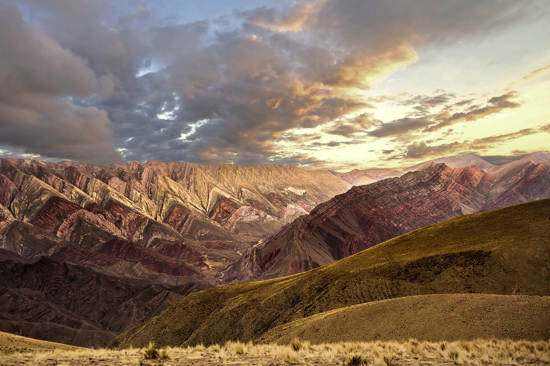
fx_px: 763
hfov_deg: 39.6
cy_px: 183
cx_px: 275
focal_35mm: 50
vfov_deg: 27.0
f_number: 3.2
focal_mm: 50
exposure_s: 1/200
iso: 100
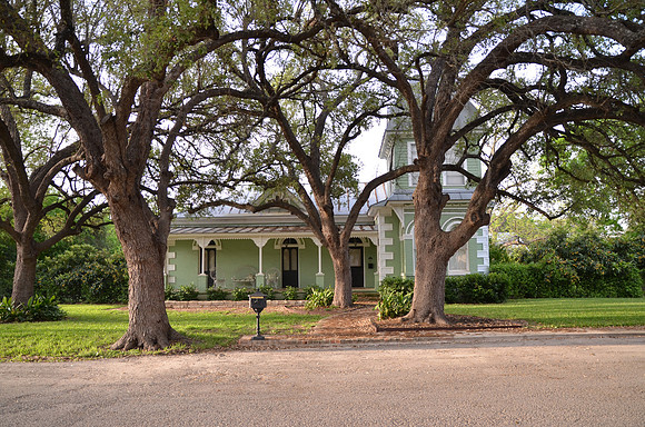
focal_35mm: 26
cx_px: 322
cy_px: 214
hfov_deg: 70.6
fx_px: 456
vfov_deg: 50.2
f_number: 4
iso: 400
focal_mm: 17
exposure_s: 1/60
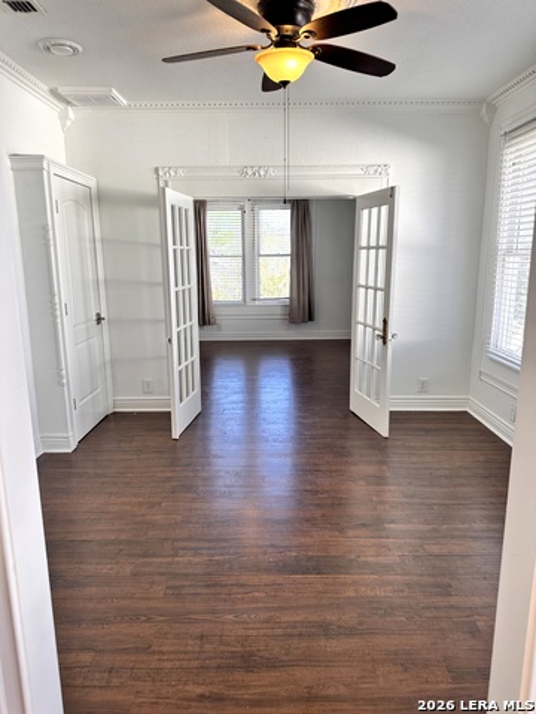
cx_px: 268
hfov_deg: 56.8
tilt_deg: -8.1
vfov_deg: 71.6
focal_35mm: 24
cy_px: 357
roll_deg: -0.9
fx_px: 495
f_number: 1.78
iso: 64
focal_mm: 6.86
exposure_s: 1/187
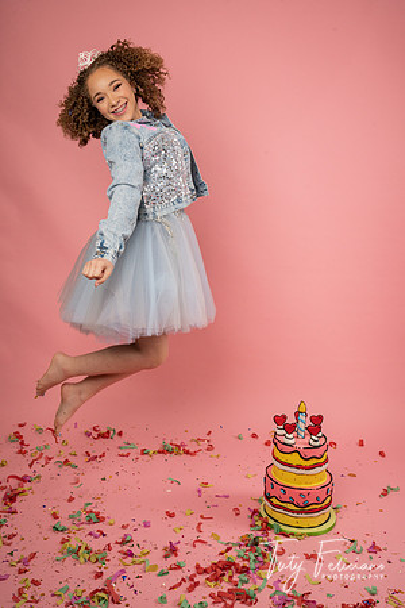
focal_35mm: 39
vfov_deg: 49.6
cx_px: 202
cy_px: 304
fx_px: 658
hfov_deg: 34.2
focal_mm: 39
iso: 800
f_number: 11
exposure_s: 1/200
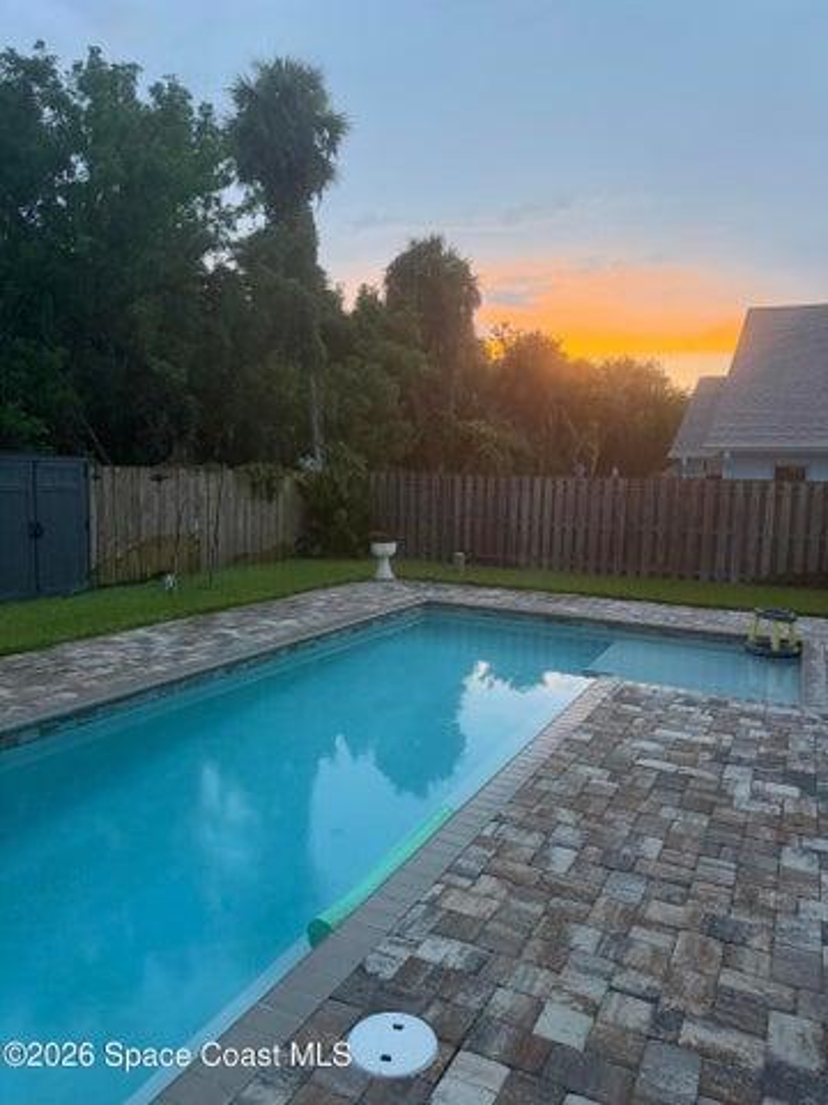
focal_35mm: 24
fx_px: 765
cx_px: 414
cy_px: 552
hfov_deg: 56.8
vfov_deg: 71.6
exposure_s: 1/60
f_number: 1.78
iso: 640
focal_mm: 6.76
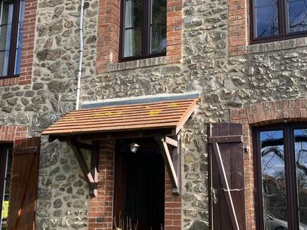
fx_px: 417
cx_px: 182
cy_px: 122
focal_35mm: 47
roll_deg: +0.3
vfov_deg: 30.9
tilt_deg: +12.1
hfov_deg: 40.3
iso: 50
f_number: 1.6
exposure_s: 1/761
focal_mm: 5.1
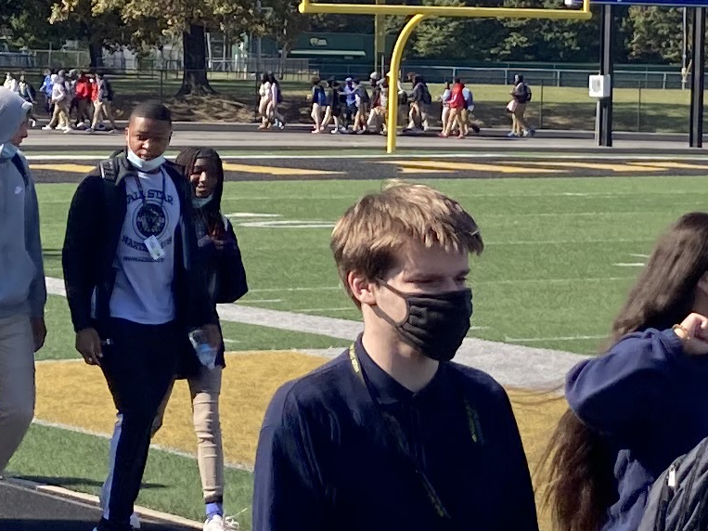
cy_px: 214
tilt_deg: -1.0
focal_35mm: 148
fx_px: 3027
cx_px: 128
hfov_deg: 13.3
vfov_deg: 10.0
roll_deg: -1.8
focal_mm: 3.99
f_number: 1.8
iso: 20
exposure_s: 1/1215
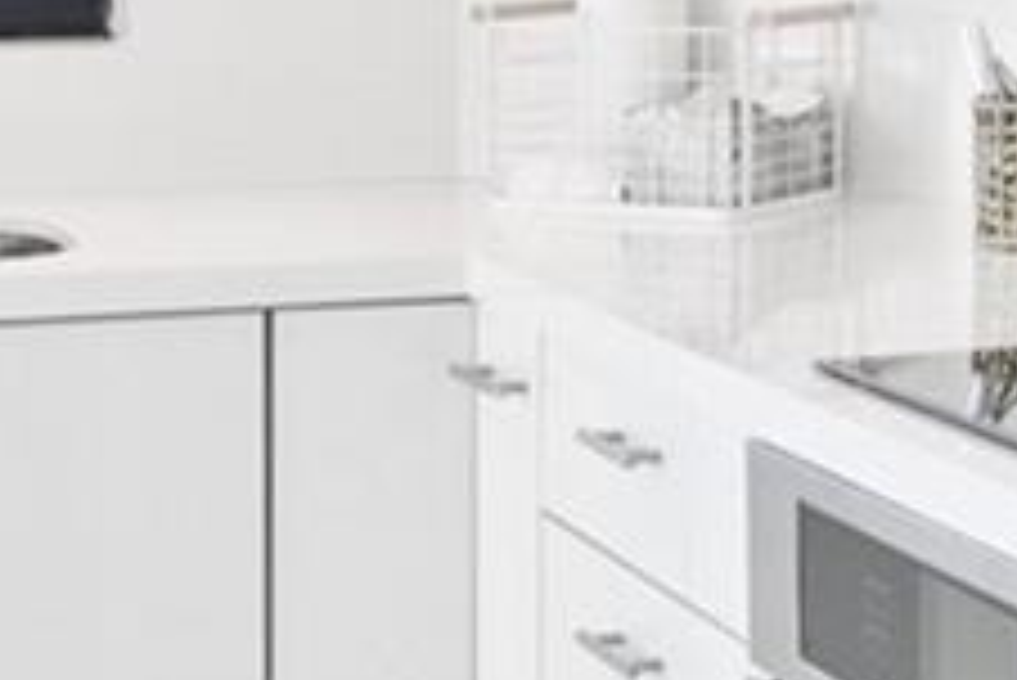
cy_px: -59
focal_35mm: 106
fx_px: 2996
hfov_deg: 18.7
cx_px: 1040
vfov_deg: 12.7
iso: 200
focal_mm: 10
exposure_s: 1/50
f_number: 8
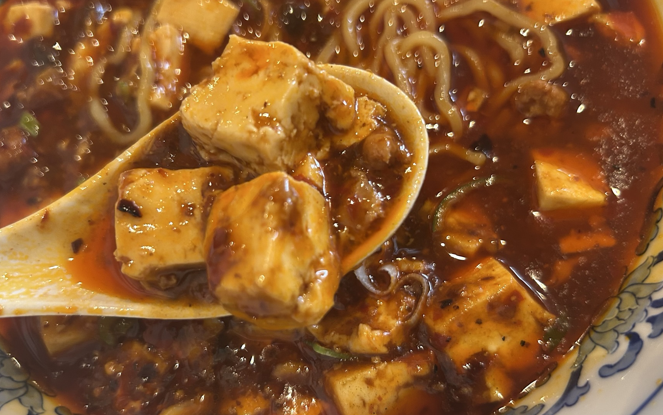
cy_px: 217
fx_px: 578
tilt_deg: -67.4
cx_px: 319
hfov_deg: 59.6
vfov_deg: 39.4
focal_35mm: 32
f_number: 1.5
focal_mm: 5.7
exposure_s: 1/60
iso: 250
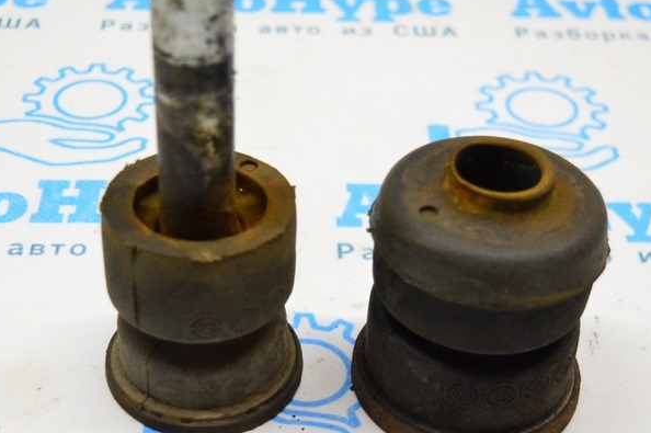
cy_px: 280
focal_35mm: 70
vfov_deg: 19.4
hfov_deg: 28.9
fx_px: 1262
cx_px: 286
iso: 3200
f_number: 4
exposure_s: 1/320
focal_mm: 27
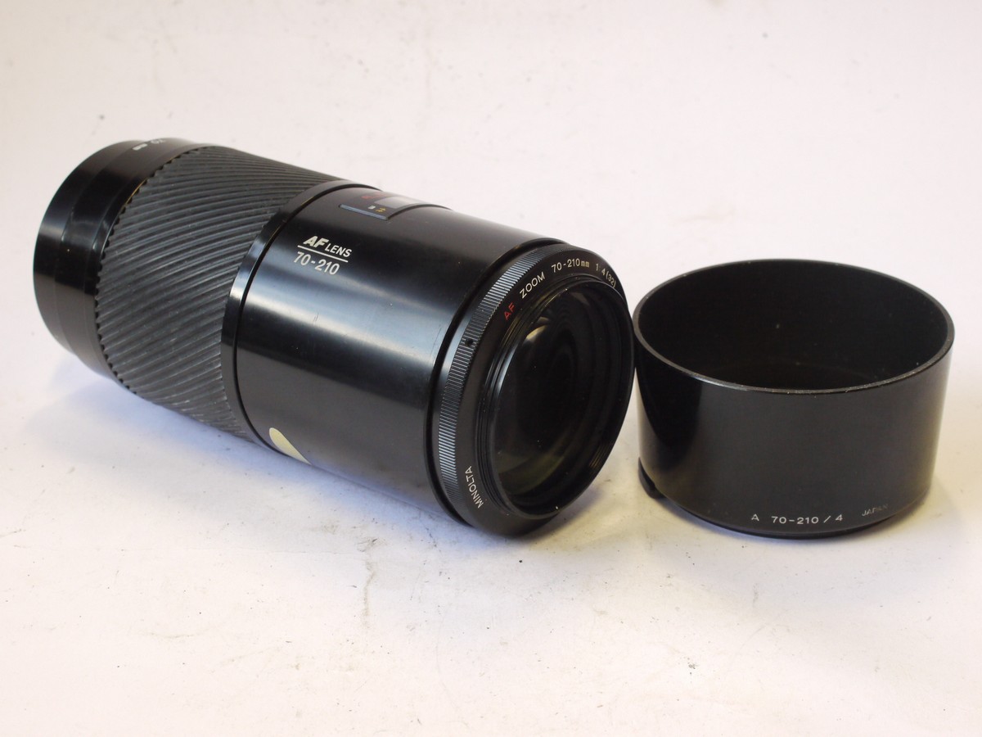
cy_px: 368
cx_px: 491
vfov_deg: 24.4
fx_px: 1702
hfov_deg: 32.2
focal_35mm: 60
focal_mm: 30
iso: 800
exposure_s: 1/40
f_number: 9
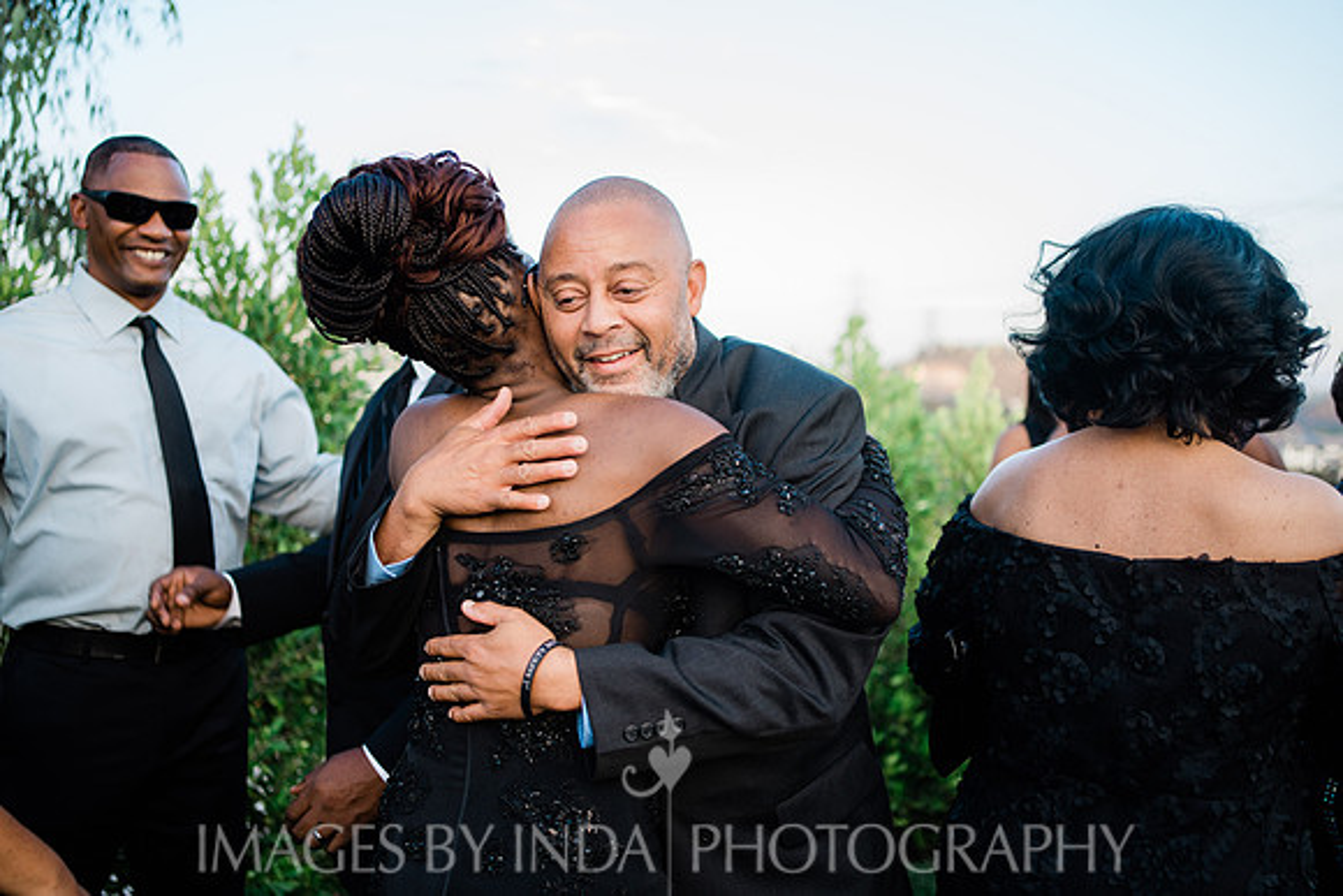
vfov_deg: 37.9
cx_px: 672
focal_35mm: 35
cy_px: 448
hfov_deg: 54.4
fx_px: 1306
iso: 200
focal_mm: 35
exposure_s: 1/200
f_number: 2.2
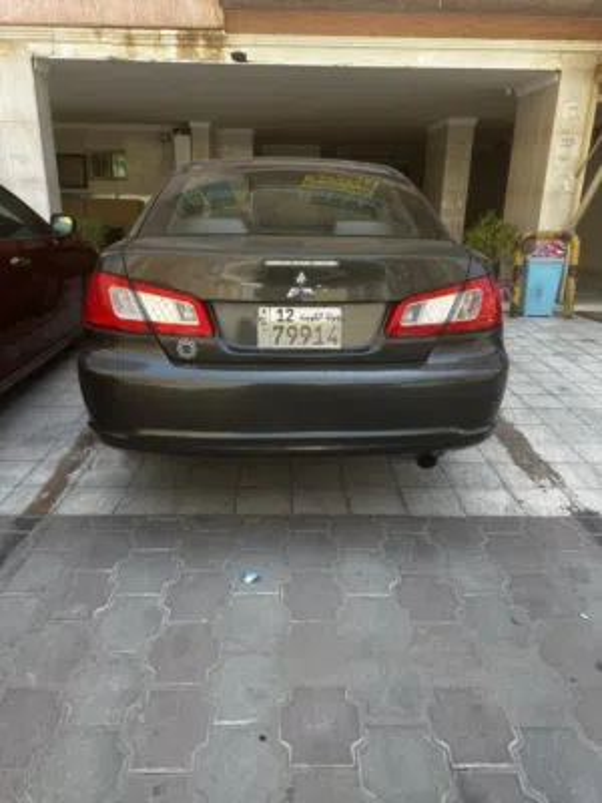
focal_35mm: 24
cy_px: 402
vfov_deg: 71.6
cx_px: 301
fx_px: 557
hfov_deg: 56.8
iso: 80
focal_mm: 6.86
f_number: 1.78
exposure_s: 1/543
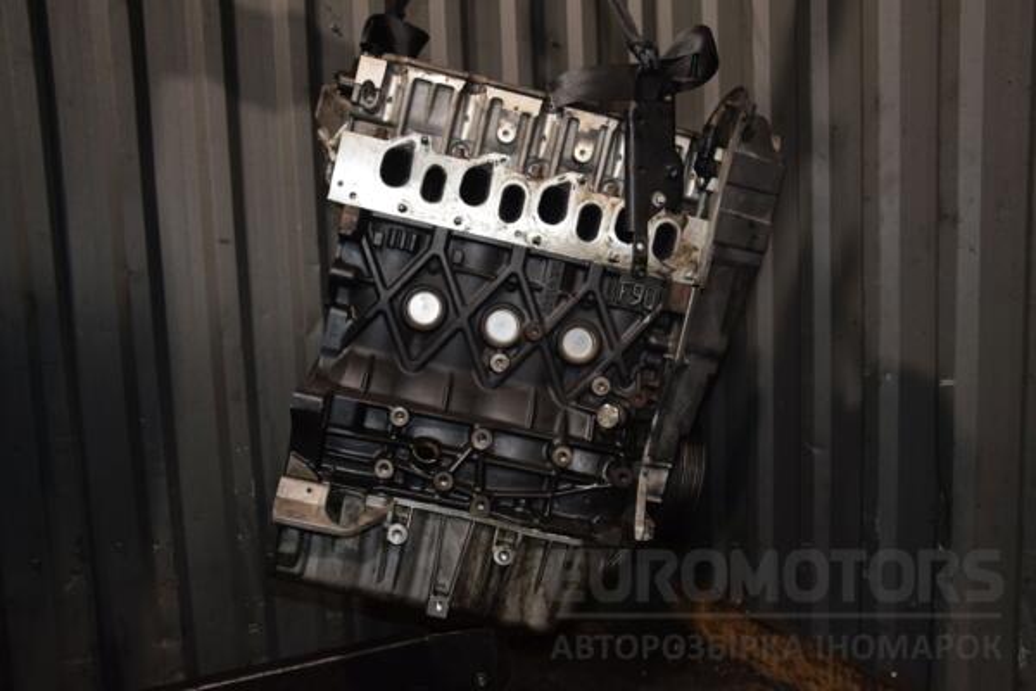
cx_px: 518
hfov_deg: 59.5
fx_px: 906
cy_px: 346
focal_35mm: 32
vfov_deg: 41.7
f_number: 5
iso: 800
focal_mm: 21
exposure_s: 1/60
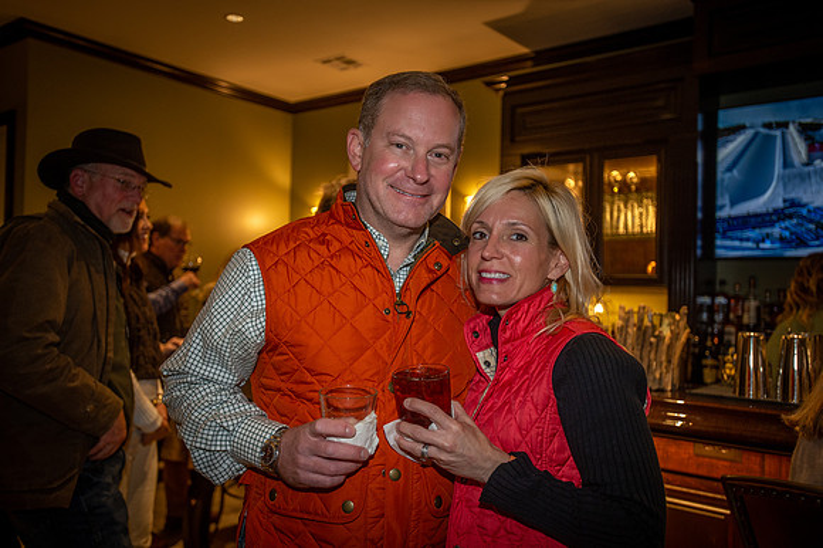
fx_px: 685
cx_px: 412
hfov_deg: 62.0
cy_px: 274
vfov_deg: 43.6
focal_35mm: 30
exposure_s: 1/125
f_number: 3.2
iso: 2000
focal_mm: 30
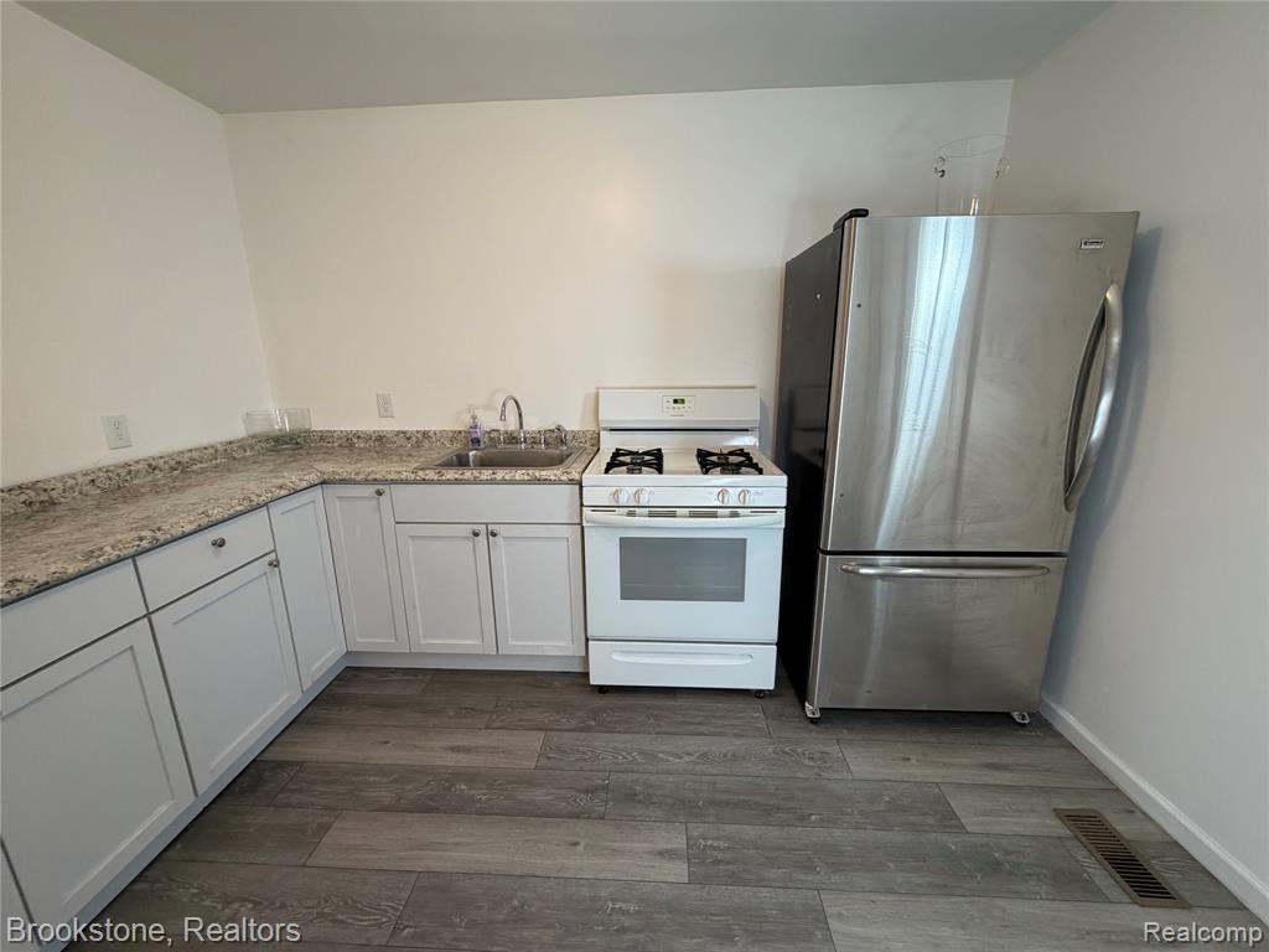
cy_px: 476
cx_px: 634
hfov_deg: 102.1
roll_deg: +0.9
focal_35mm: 14
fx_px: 513
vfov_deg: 85.7
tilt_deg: -14.0
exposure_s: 1/120
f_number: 2.2
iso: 200
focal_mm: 2.22
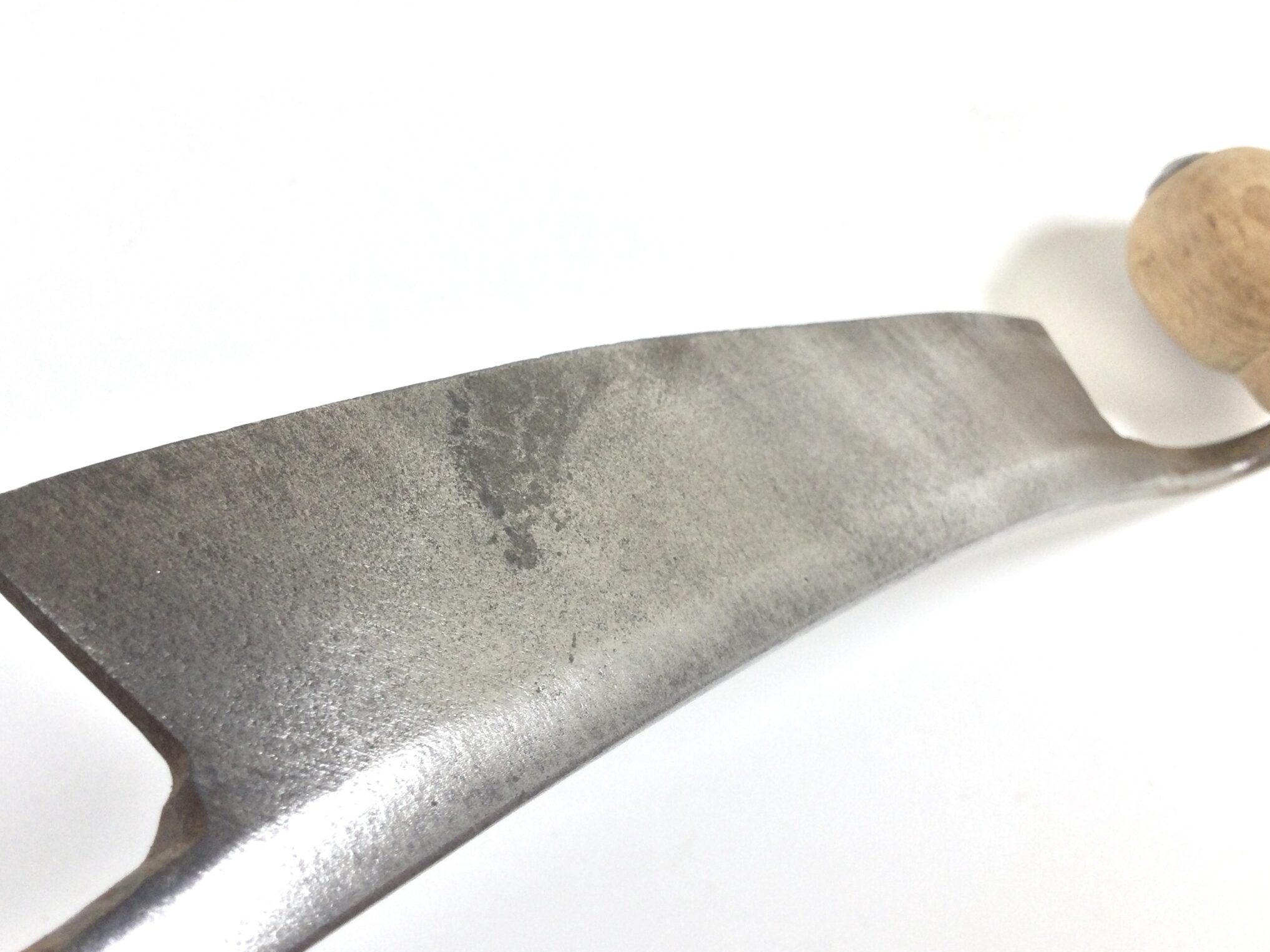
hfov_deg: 47.9
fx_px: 1431
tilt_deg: -69.3
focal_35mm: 39
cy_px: 451
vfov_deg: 36.8
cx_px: 619
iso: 32
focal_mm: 3.3
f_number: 2.4
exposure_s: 1/100
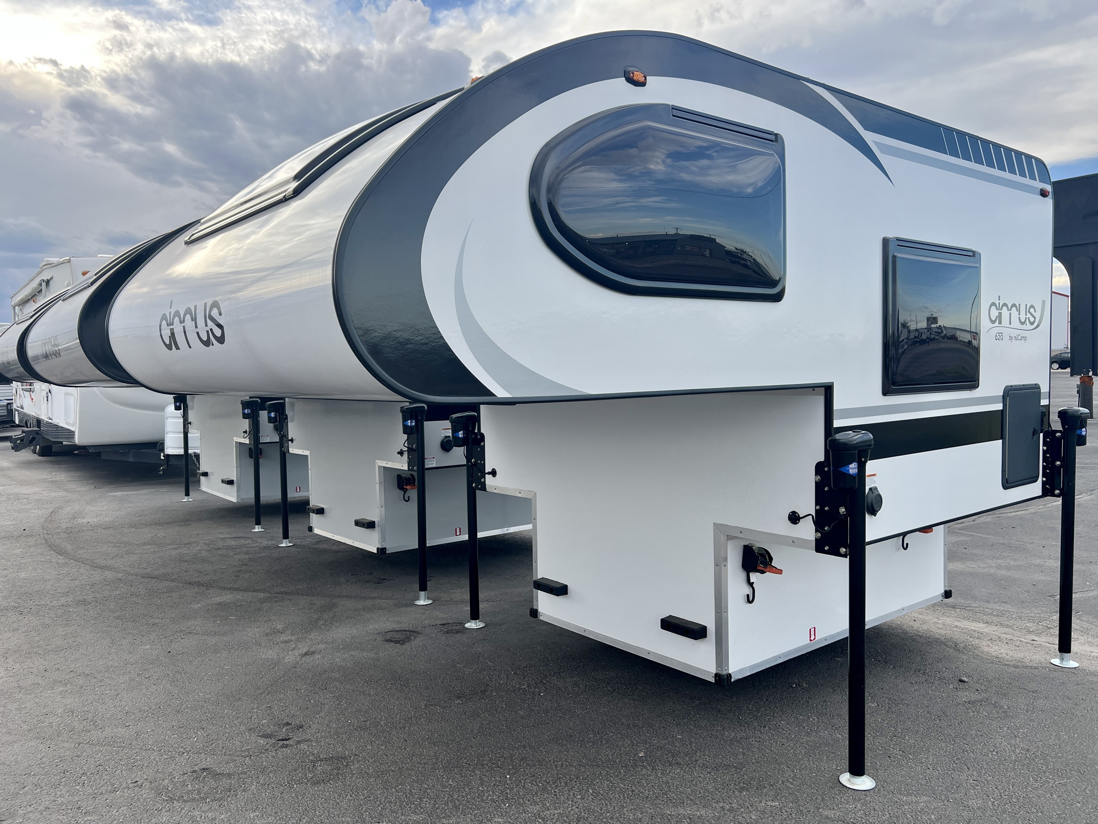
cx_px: 549
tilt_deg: -3.1
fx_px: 825
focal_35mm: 26
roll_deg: +1.8
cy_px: 412
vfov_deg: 53.1
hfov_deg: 67.3
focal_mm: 5.7
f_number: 1.5
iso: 50
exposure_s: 1/827
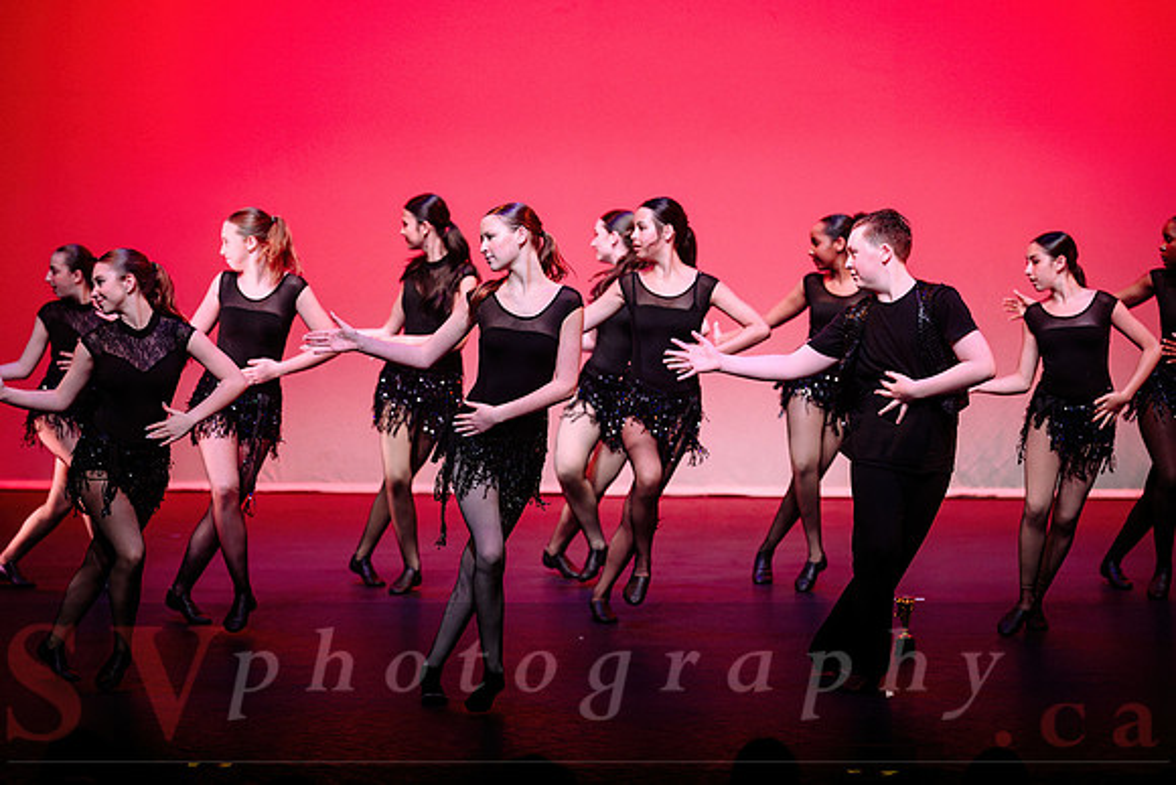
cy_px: 392
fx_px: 4586
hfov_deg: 14.6
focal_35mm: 140
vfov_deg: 9.8
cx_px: 588
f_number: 2.8
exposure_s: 1/640
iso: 1250
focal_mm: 135
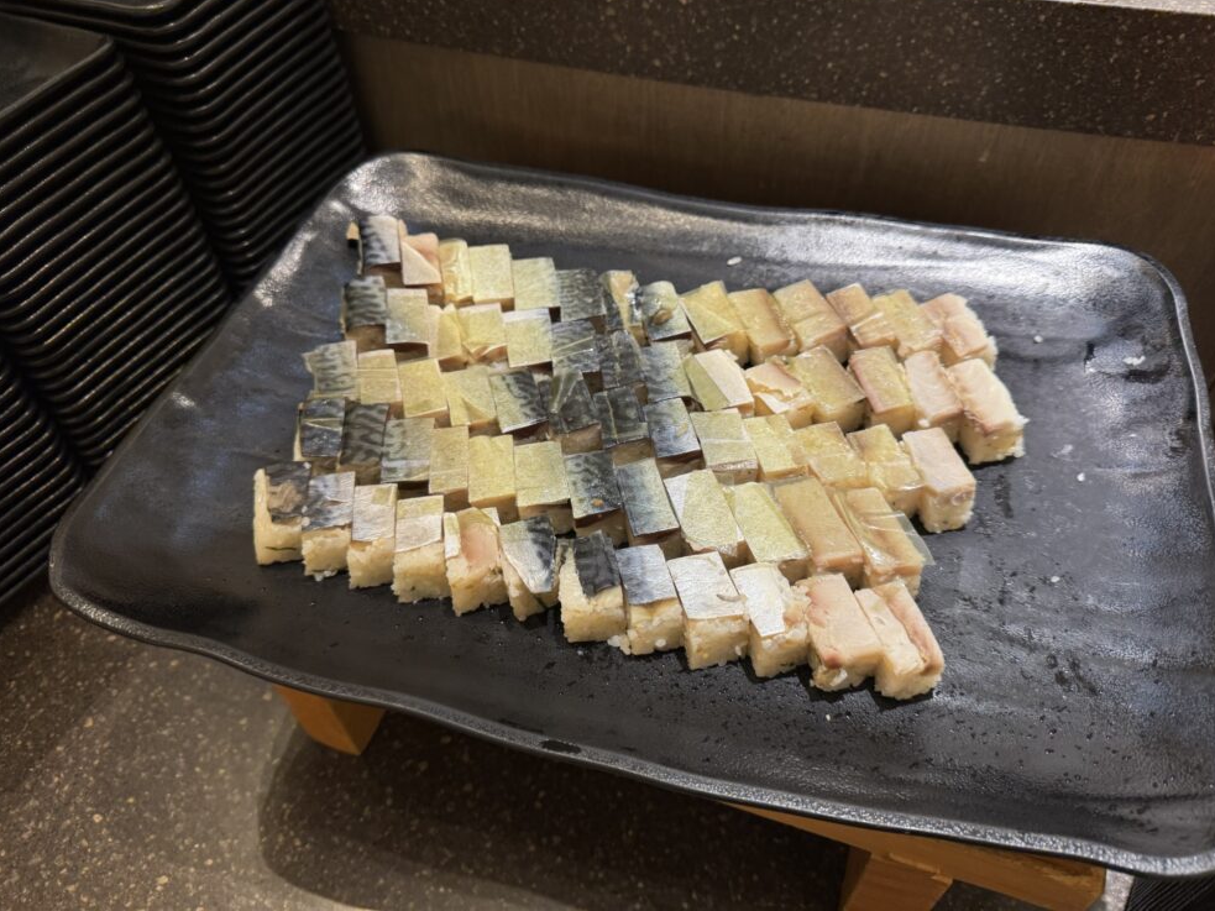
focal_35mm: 25
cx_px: 628
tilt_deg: -47.5
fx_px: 877
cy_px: 438
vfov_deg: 54.9
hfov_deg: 69.4
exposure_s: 1/120
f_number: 1.78
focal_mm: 6.76
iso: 125
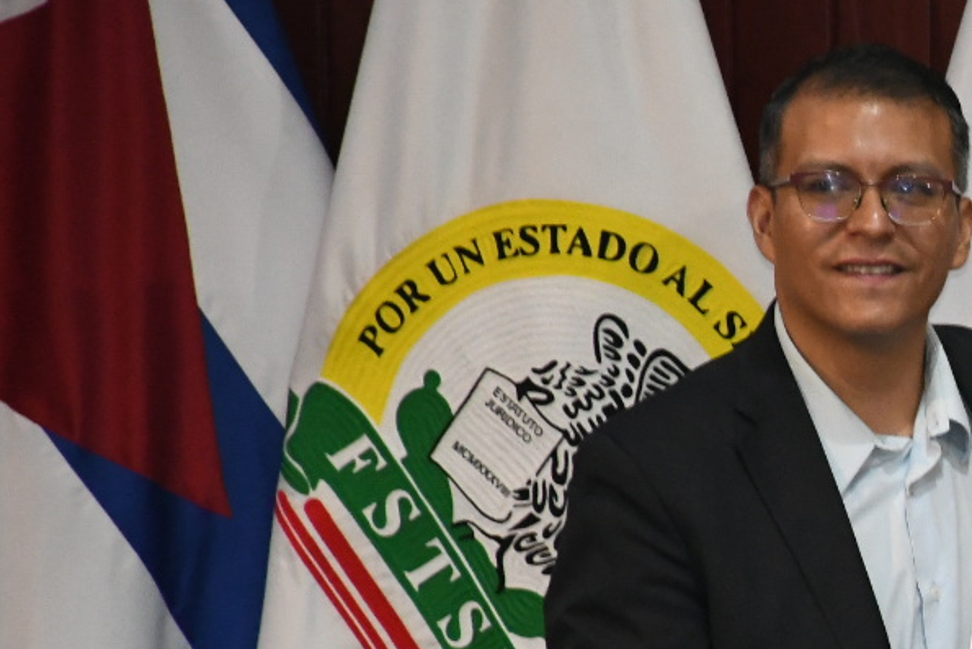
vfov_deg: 2.4
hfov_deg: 3.6
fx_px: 15447
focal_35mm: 572
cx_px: 1315
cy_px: 641
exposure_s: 1/125
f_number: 5.6
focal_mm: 140
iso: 4000
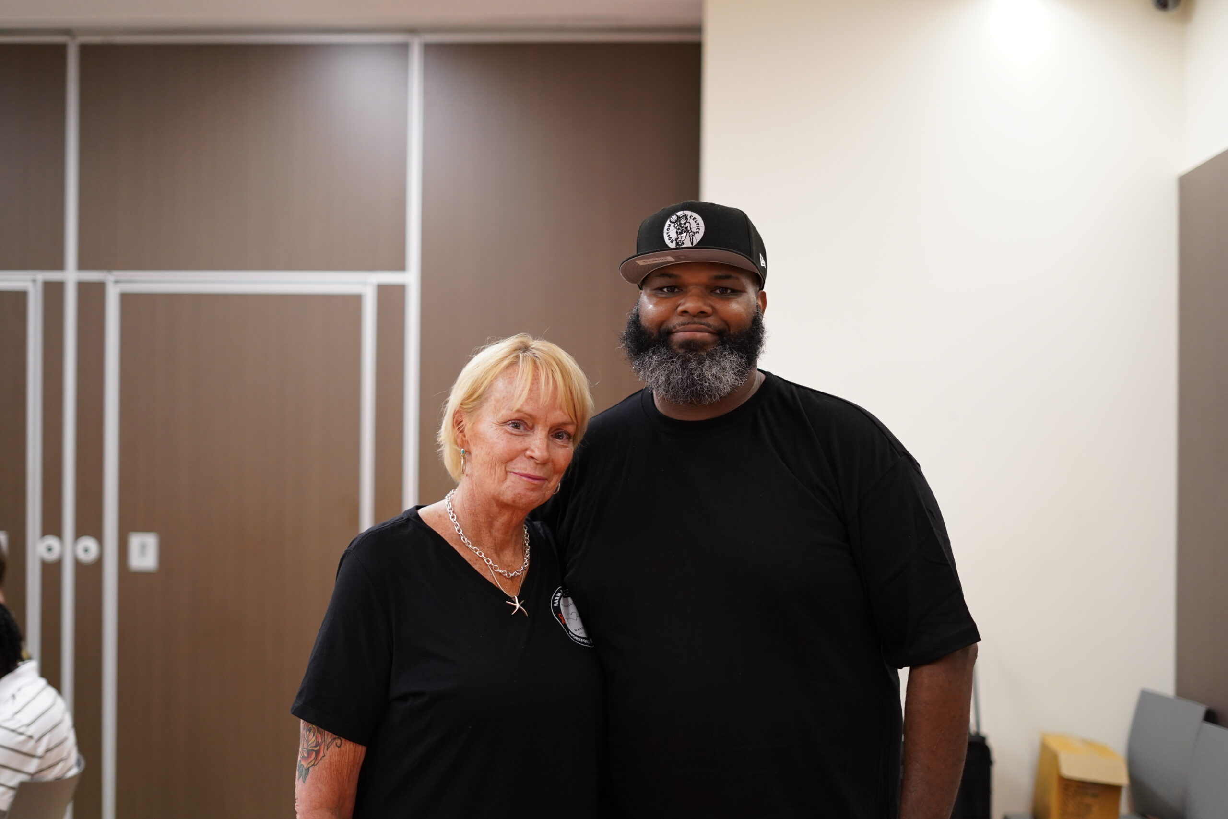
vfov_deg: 27.0
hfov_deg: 39.6
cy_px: 410
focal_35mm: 50
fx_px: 1706
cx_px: 614
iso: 1250
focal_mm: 50
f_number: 1.8
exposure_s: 1/320
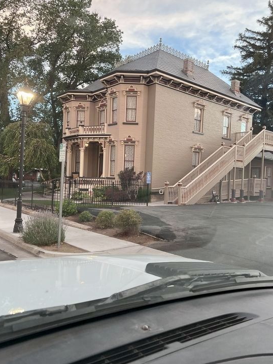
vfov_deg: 61.6
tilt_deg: +0.1
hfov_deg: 48.2
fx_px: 305
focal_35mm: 29
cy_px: 179
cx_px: 142
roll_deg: -3.7
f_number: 1.5
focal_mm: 5.7
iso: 80
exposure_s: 1/121
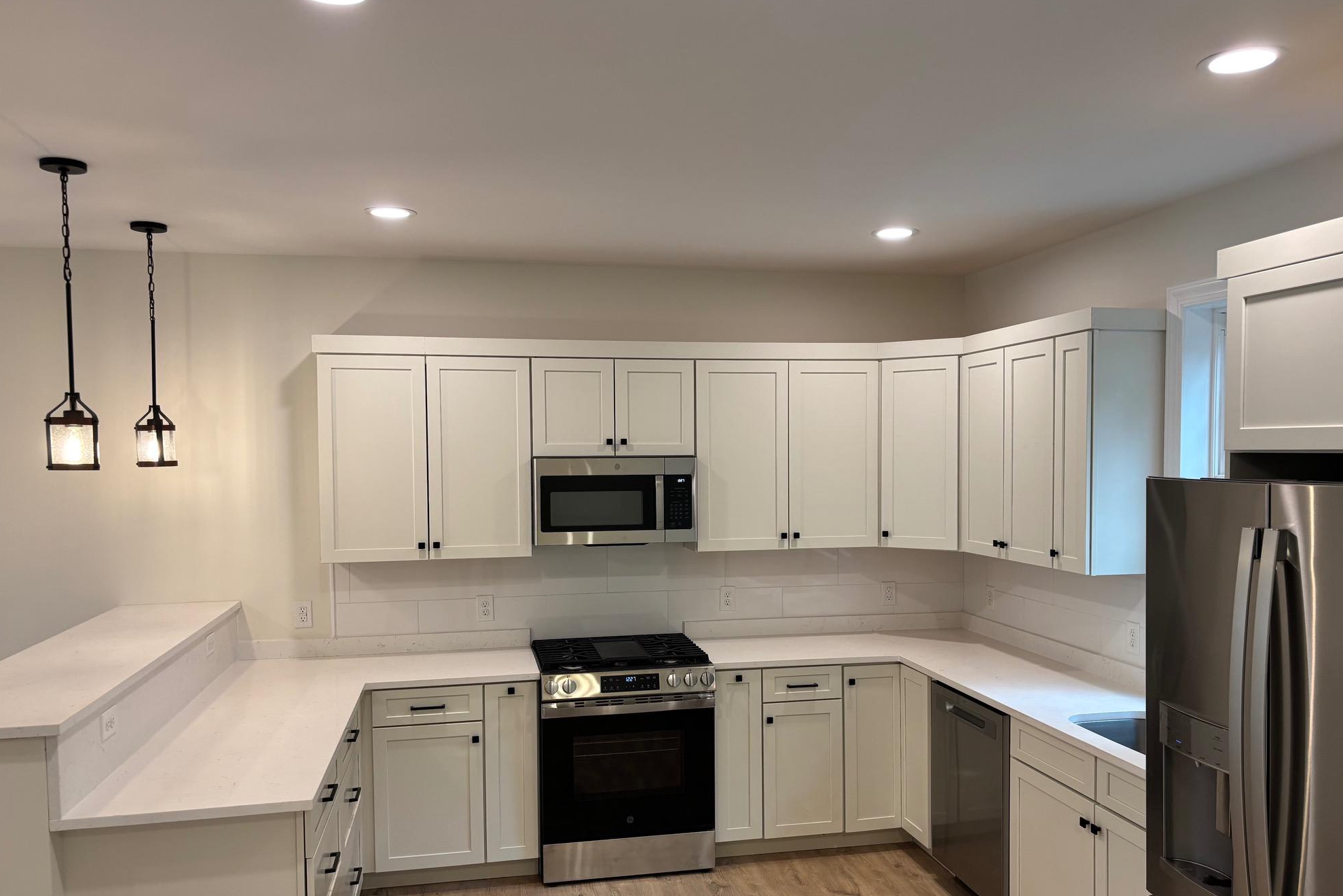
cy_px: 504
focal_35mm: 28
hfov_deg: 65.5
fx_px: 1045
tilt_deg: -4.4
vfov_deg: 46.3
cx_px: 687
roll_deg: -0.1
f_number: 1.6
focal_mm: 5.96
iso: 125
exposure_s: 1/120
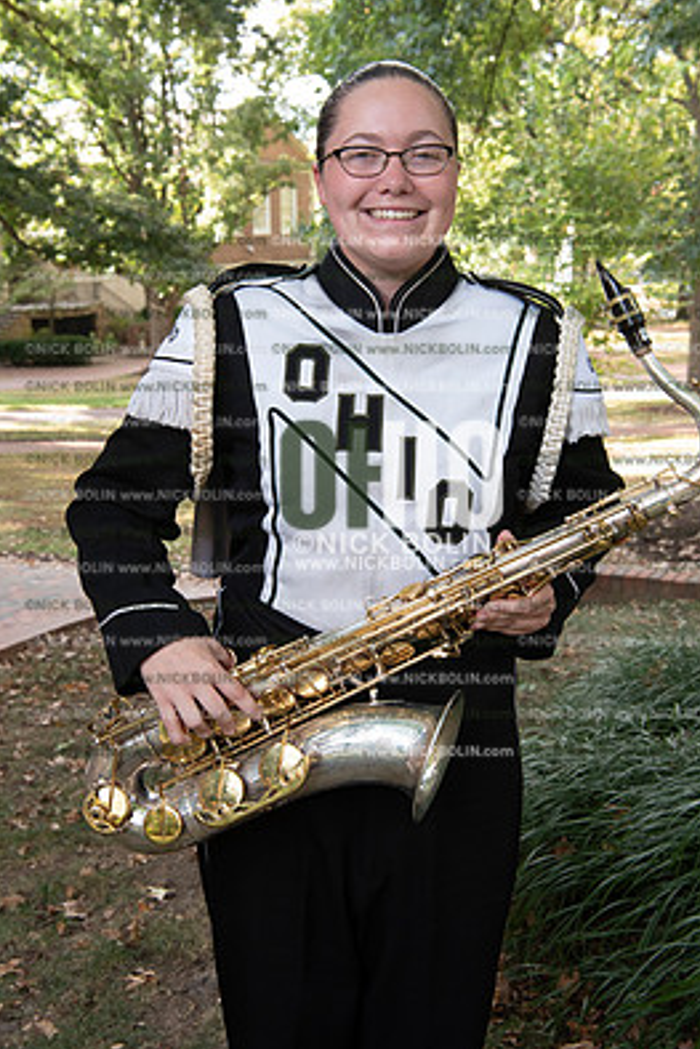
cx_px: 391
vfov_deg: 41.1
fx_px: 1399
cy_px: 495
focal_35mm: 48
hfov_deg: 28.1
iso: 800
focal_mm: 42
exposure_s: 1/100
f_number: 8
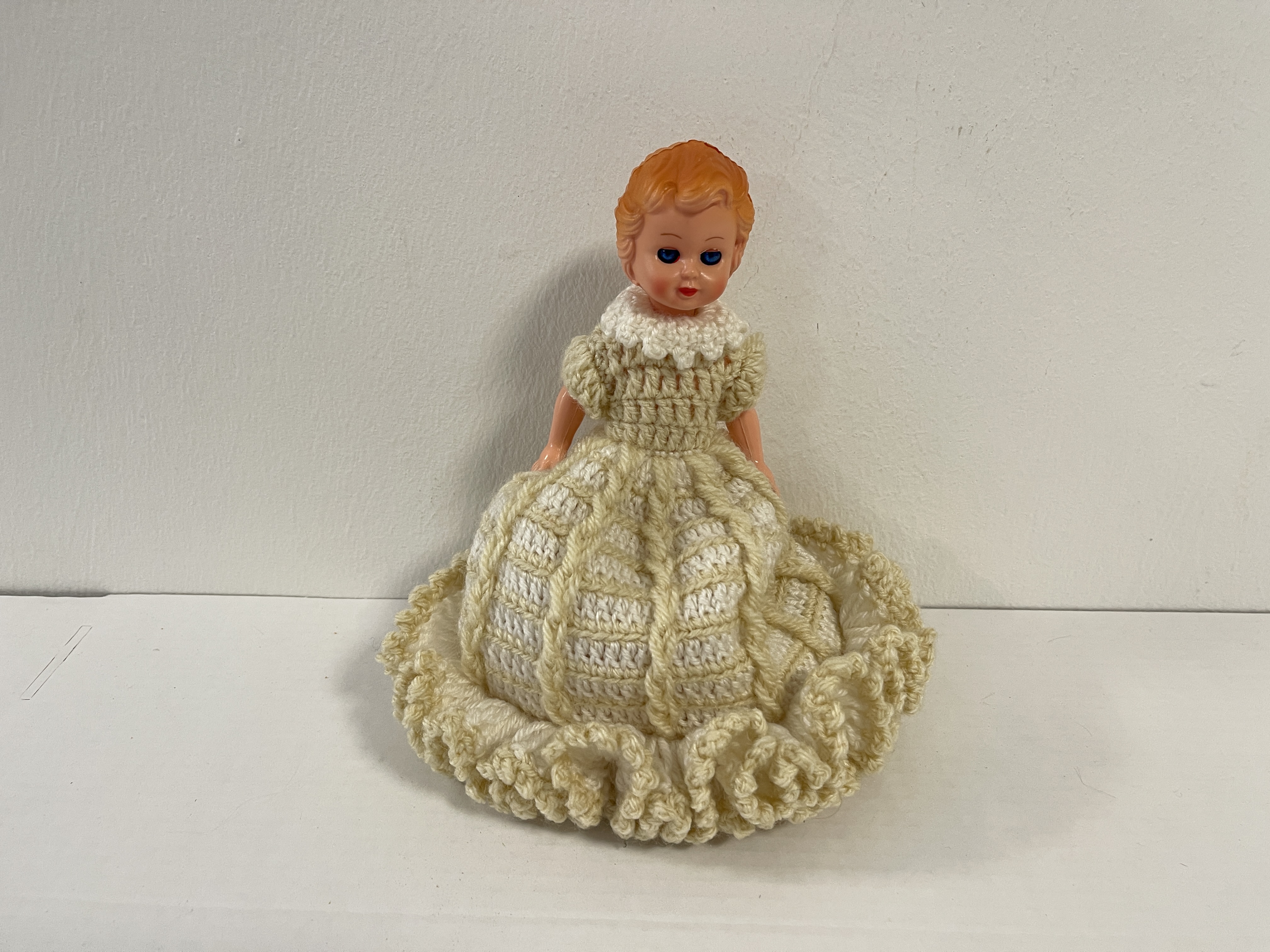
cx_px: 635
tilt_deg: -26.7
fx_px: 917
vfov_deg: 54.9
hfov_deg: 69.4
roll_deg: -0.7
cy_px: 476
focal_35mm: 25
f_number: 1.6
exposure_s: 1/50
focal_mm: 5.1
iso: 64
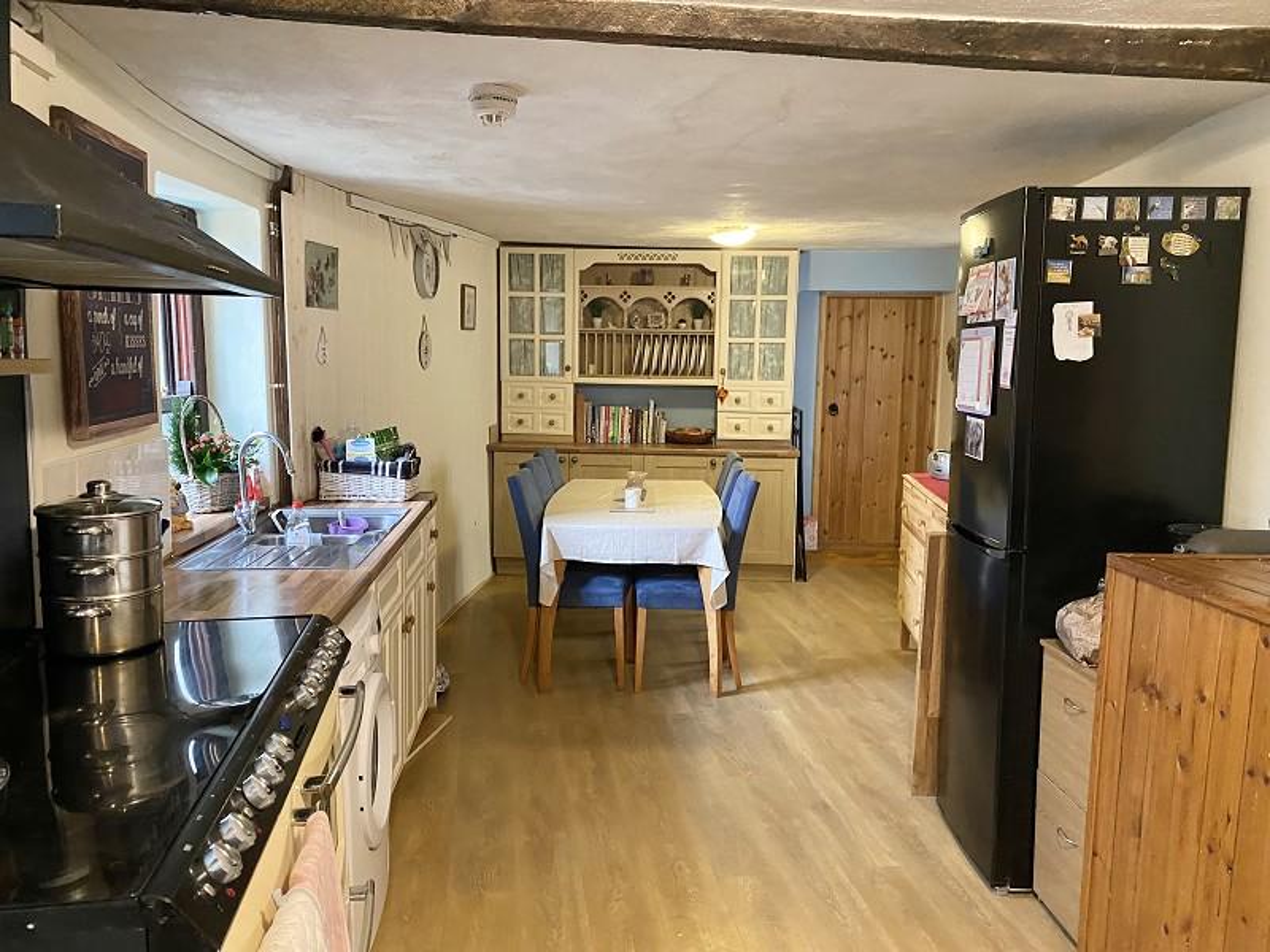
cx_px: 635
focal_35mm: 26
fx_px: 954
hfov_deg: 67.3
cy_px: 476
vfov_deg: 53.1
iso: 640
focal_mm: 4.25
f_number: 1.8
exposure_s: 1/33
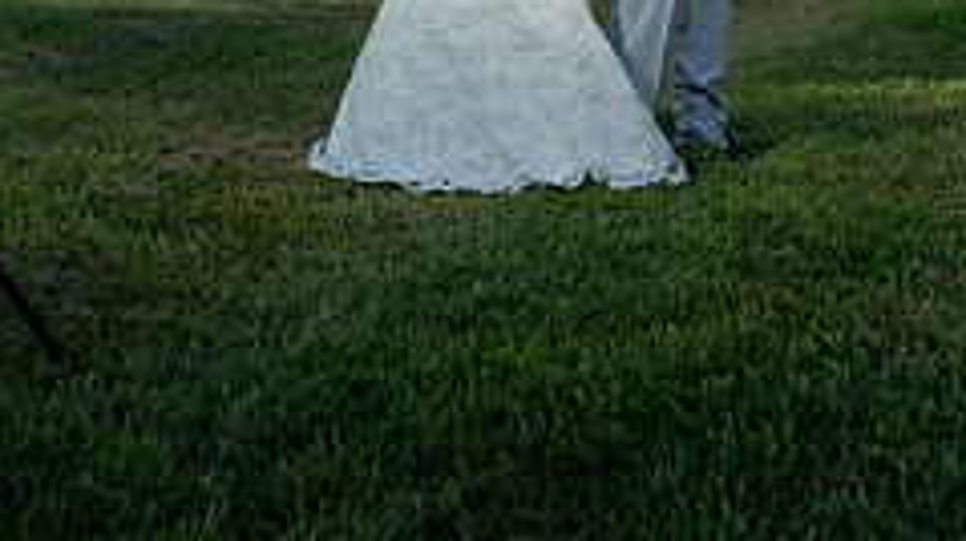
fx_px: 1766
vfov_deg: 15.5
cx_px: 505
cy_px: -359
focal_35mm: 69
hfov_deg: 30.6
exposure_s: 1/2000
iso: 500
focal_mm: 35
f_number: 4.5
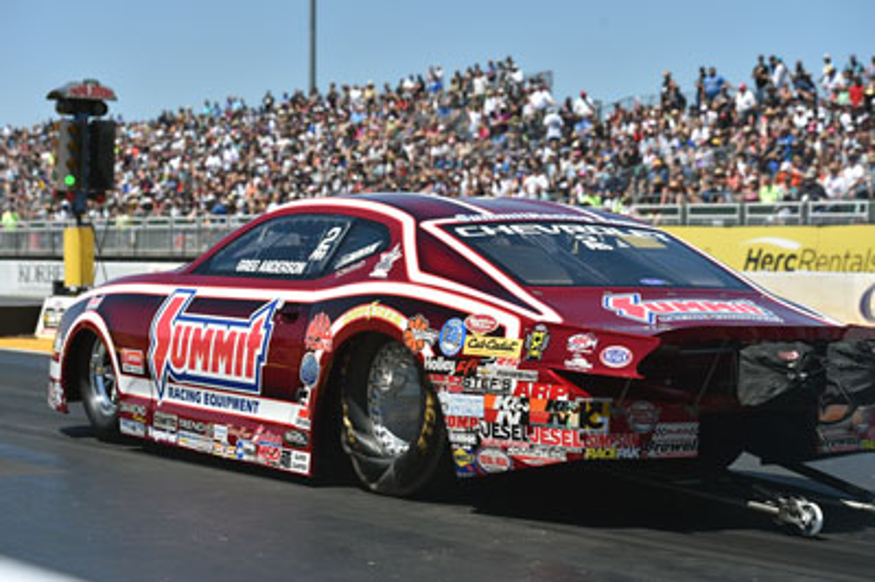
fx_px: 2186
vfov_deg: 15.2
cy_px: 291
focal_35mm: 90
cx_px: 438
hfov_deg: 22.6
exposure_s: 1/1600
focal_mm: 90
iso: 200
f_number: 5.6
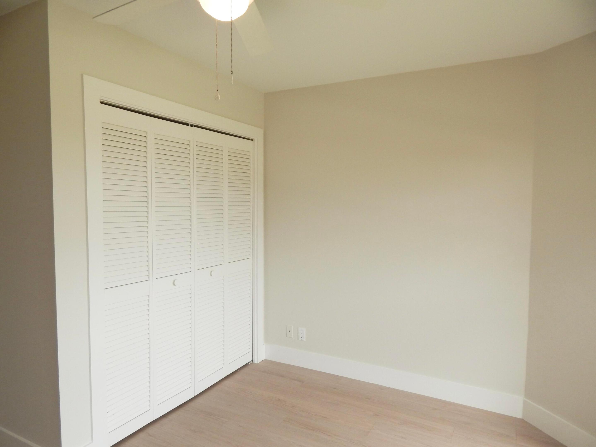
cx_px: 298
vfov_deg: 61.1
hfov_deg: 76.4
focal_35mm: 22
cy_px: 224
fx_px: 379
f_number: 3
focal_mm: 4
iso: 125
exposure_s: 1/125
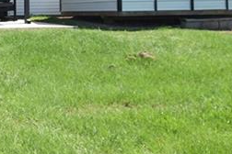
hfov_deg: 22.7
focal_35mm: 73
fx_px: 470
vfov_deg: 18.3
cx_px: -113
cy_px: 6
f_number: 8
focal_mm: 12
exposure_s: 1/250
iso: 200
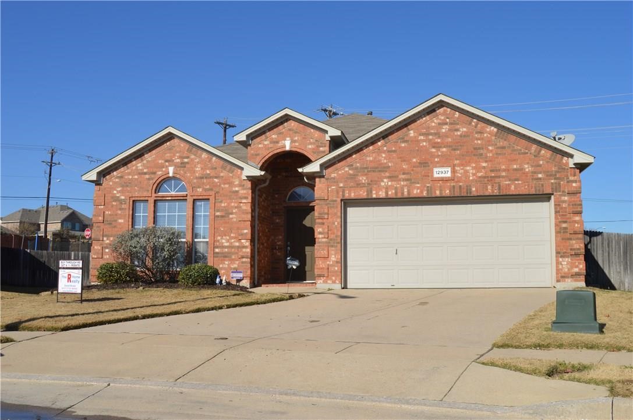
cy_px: 210
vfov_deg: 38.3
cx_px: 316
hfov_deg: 55.2
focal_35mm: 34
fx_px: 606
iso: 100
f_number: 11
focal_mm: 23
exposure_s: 1/200
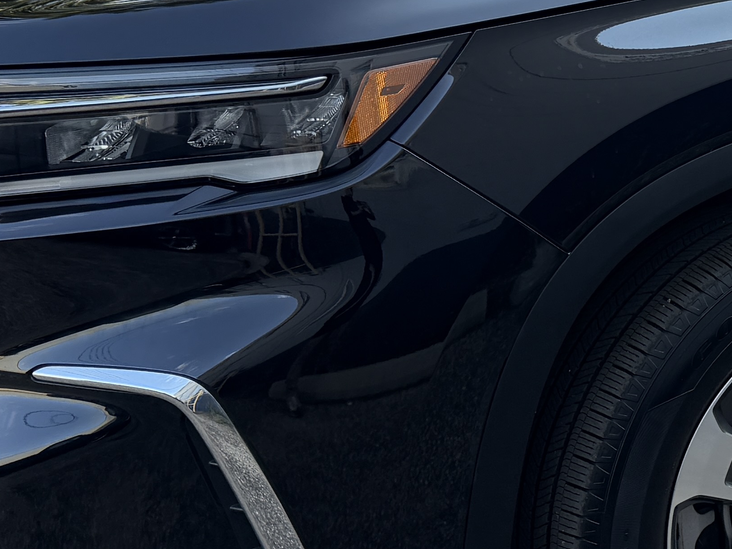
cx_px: 880
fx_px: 1776
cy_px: 123
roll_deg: -0.2
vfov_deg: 17.4
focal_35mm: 84
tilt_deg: -12.9
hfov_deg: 21.6
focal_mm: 6.76
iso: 80
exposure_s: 1/858
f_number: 1.78
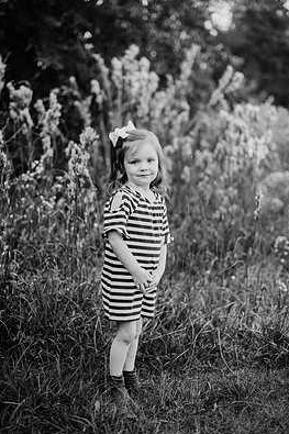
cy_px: 213
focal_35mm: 57
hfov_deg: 23.8
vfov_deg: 35.1
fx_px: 687
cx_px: 136
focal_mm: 50
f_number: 2
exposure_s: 1/1000
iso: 200
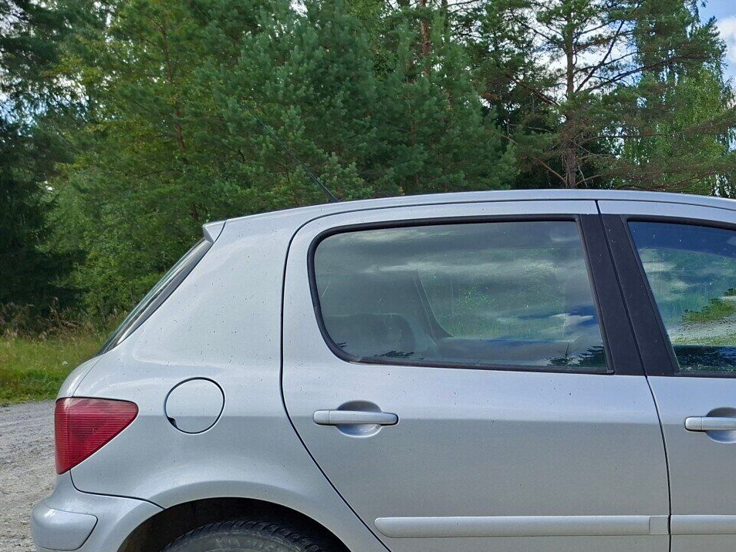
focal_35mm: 47
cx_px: 713
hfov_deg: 36.8
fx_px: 1000
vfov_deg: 29.8
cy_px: 478
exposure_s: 1/1250
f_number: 1.8
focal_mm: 5.54
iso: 40
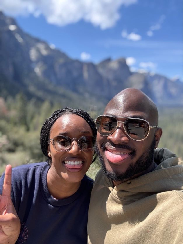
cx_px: 92
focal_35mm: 30
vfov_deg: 60.0
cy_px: 122
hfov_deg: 46.8
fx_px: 211
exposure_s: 1/304
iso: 25
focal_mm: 2.69
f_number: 1.9
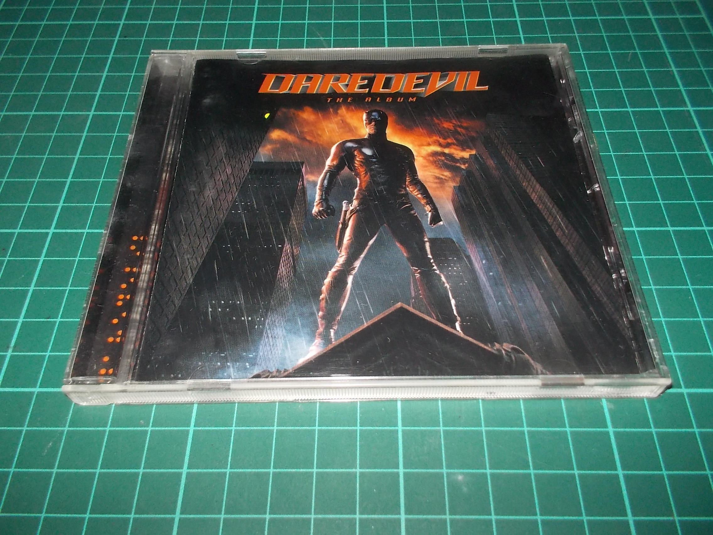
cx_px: 356
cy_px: 268
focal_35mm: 29
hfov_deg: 61.7
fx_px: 597
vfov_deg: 48.2
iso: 200
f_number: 3.3
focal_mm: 4.1
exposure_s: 1/30
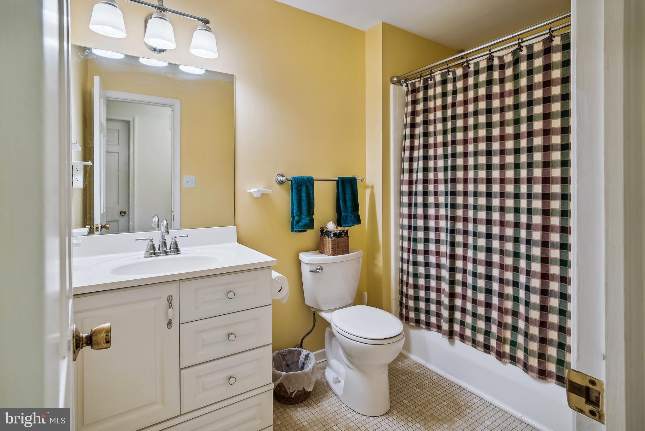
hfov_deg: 96.7
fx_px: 287
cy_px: 216
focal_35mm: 16
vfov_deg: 73.8
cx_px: 322
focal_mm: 16
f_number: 8
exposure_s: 1/5
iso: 100
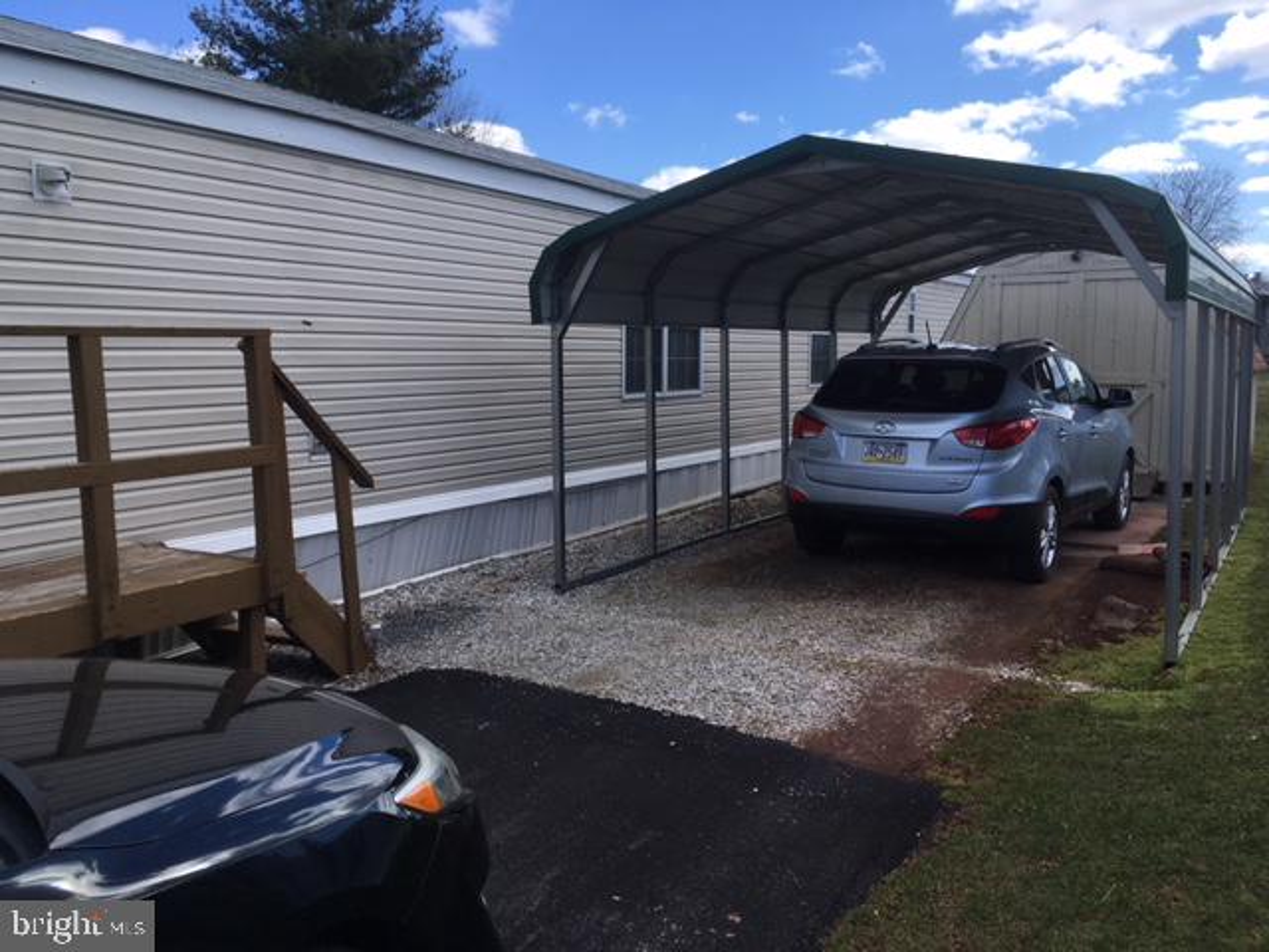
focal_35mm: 29
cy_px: 476
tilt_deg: -7.4
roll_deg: -0.4
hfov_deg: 61.7
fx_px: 1063
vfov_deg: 48.2
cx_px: 634
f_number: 2.2
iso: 25
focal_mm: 4.15
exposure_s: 1/1221
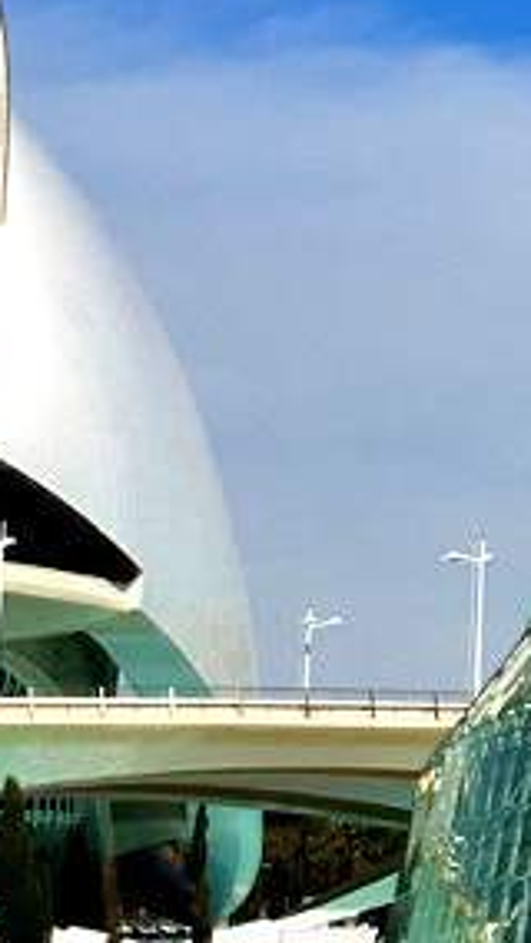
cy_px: -13
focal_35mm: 178
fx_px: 4450
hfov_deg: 6.5
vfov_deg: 12.0
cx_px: 1337
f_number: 2.2
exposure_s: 1/2262
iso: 25
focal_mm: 4.15
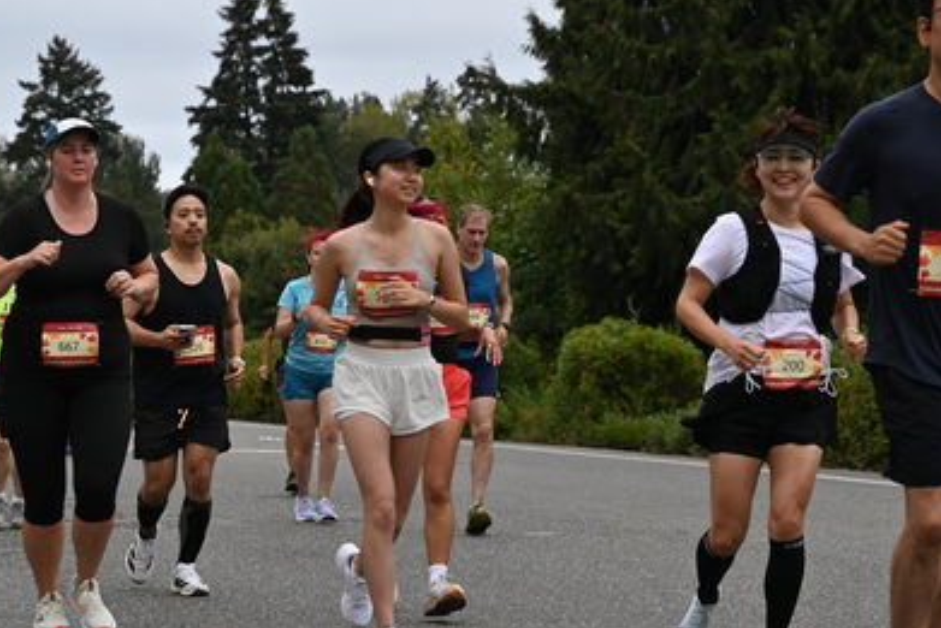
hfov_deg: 16.0
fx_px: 3347
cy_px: 307
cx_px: 477
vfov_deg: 10.7
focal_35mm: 128
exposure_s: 1/250
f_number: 6.3
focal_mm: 91
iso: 400
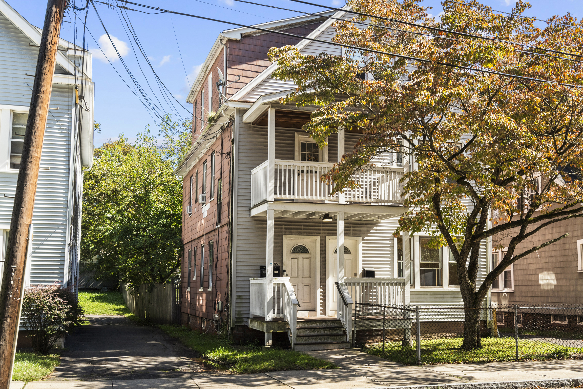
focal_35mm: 44
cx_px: 353
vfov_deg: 30.5
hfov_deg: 44.2
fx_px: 712
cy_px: 209
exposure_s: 1/25
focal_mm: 33
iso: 200
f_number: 9
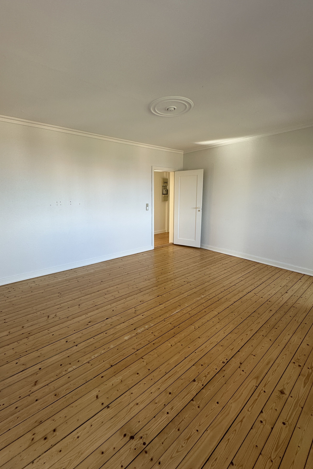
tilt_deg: -9.3
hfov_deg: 77.2
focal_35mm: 15
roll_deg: +0.4
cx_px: 144
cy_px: 229
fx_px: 196
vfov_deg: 100.4
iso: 64
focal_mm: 2.22
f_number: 2.2
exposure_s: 1/99
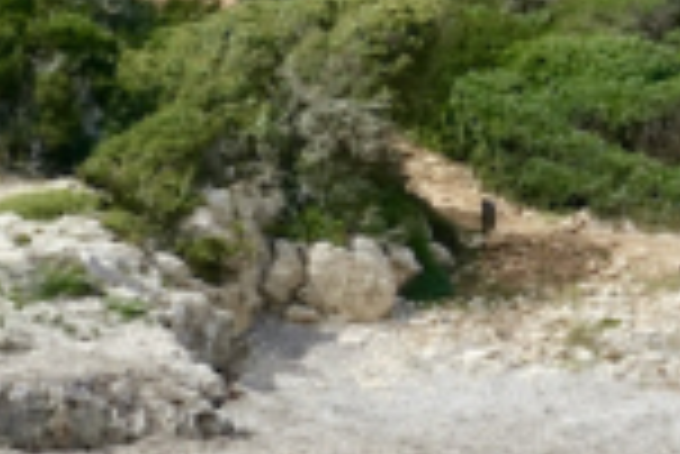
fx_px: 4897
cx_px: 1288
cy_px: 411
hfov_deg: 7.7
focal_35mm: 259
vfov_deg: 5.3
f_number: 5.6
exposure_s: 1/800
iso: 125
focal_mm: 13.92
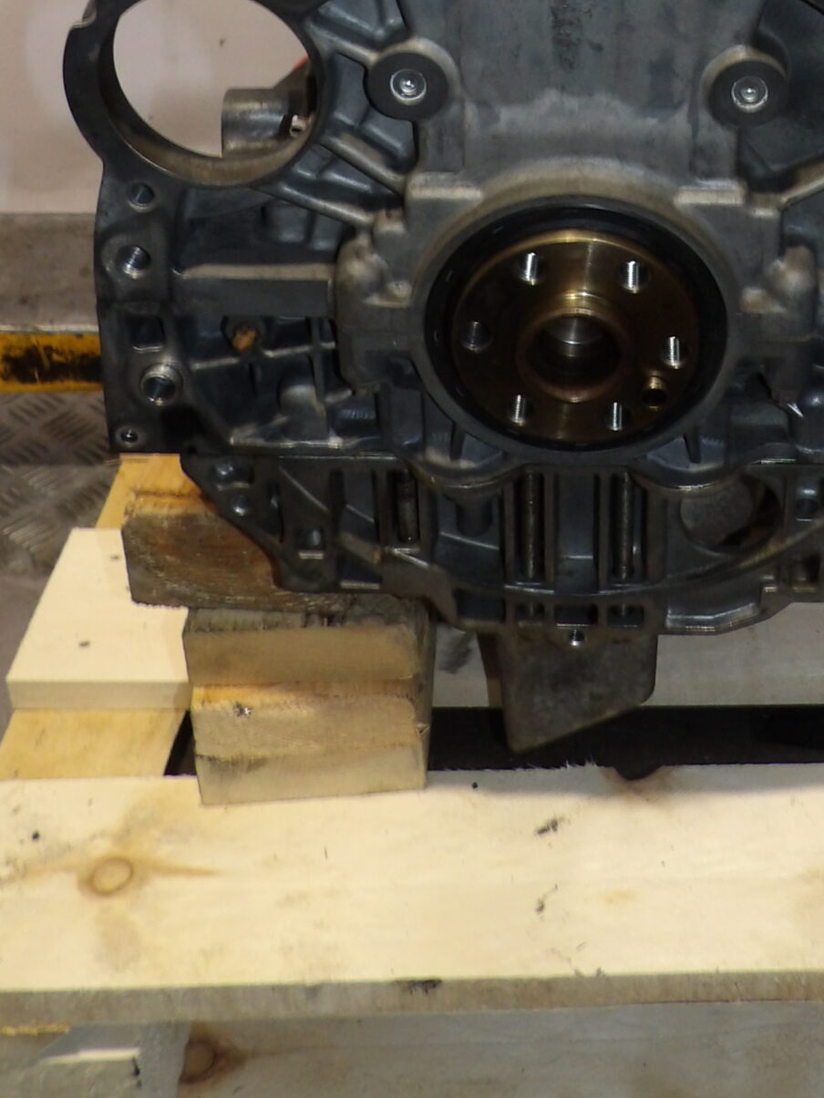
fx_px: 1618
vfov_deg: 34.4
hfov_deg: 27.8
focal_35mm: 51
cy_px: 19
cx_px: 700
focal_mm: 4.3
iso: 200
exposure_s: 1/60
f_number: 3.2
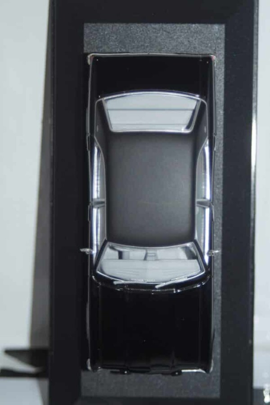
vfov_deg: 17.1
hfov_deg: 11.4
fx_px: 1350
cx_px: 135
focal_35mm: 120
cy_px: 202
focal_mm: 80
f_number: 5.6
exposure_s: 1/60
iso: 200
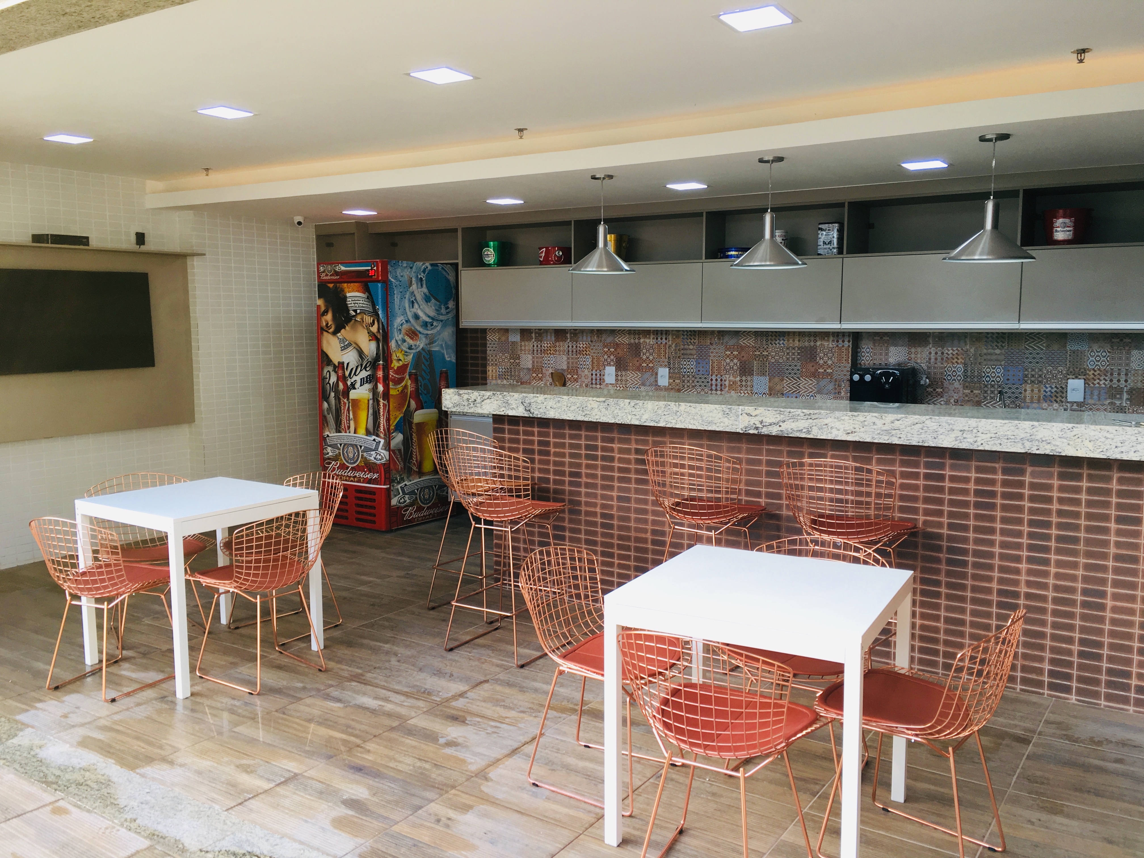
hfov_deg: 61.7
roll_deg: +0.2
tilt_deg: -5.3
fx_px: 958
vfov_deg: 48.2
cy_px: 429
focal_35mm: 29
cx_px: 572
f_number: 2.2
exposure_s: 1/60
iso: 25
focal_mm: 4.15
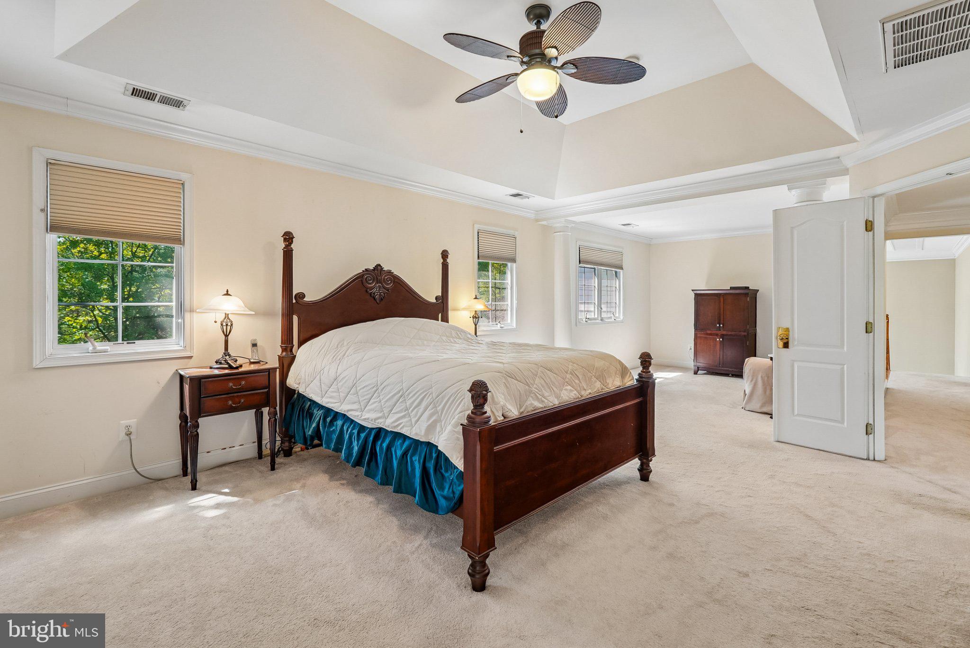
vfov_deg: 73.8
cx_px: 485
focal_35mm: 16
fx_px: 431
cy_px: 324
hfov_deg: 96.7
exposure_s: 1/1.67
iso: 100
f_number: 8
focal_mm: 16
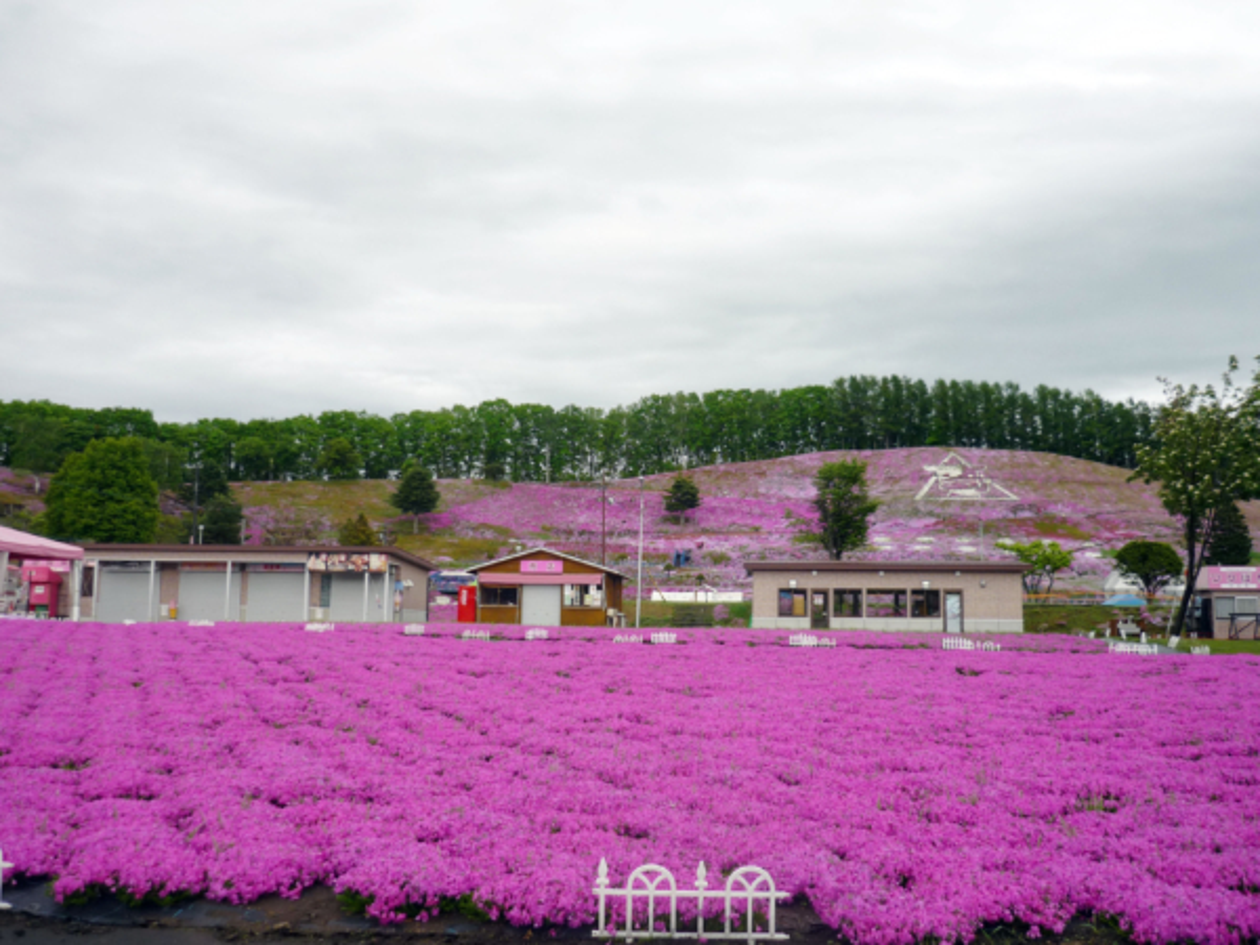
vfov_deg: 42.9
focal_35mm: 33
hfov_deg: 55.4
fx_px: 1201
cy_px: 472
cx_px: 630
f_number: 2.8
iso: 100
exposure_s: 1/125
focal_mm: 5.5
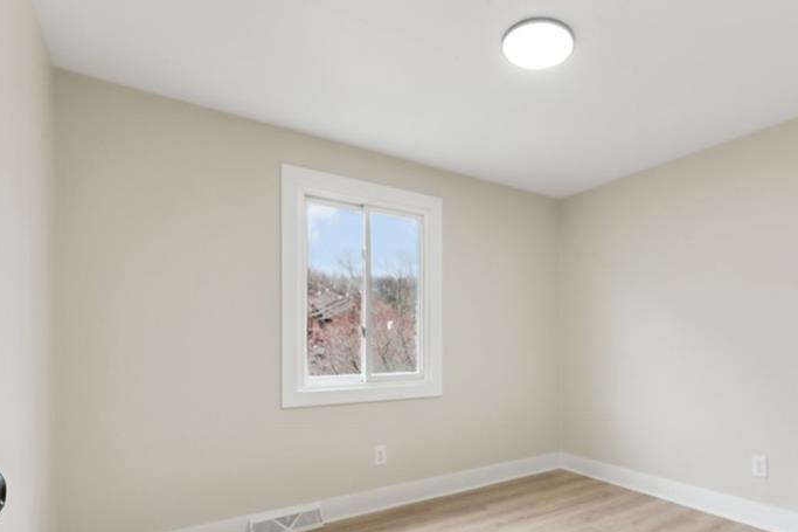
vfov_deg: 58.2
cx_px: 480
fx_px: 465
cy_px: 353
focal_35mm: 21
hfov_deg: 80.2
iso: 50
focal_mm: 14
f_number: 11
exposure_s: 1/2.5
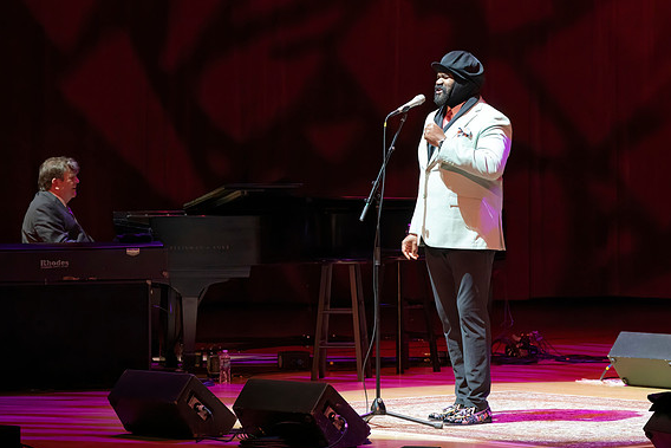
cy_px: 183
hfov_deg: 10.8
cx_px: 363
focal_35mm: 191
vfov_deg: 7.2
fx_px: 3561
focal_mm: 146
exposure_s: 1/320
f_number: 5.6
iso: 5000
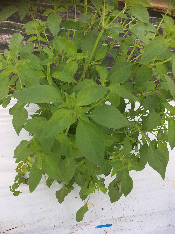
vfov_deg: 61.7
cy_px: 117
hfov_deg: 48.2
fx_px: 195
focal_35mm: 29
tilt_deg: -51.1
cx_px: 88
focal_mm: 4.15
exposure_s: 1/1068
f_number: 2.2
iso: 25
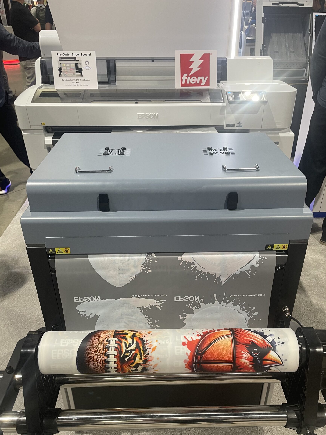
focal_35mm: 29
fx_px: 364
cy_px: 242
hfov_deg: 48.2
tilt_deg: -31.6
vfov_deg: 61.5
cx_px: 169
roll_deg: -1.1
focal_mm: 4.2
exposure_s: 1/60
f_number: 1.6
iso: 80
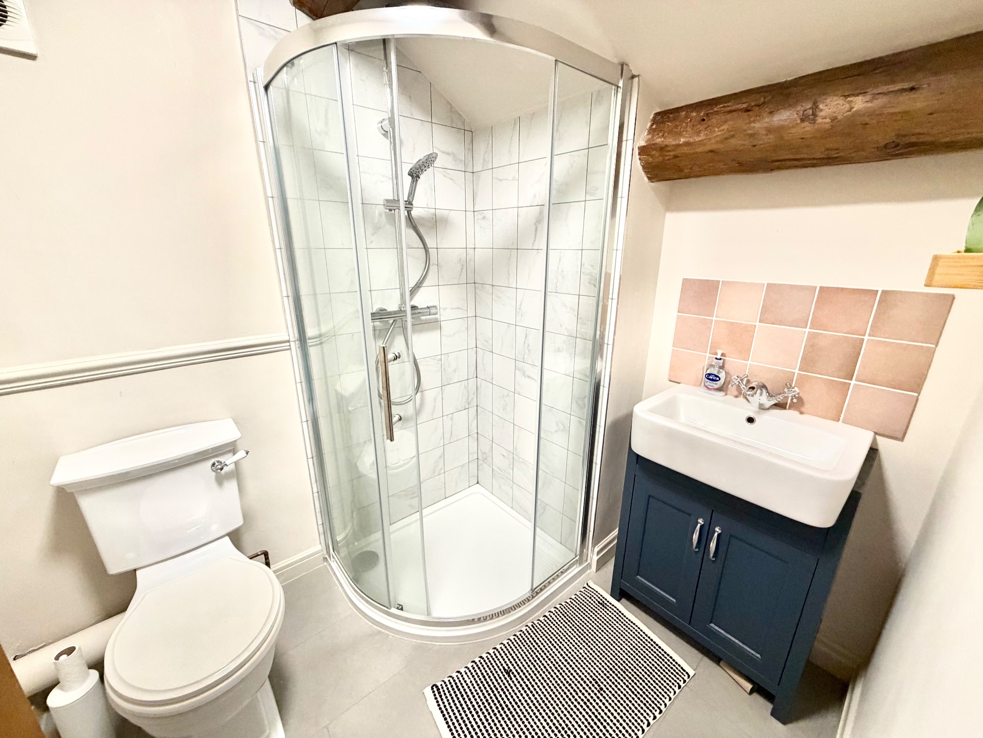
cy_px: 369
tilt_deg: -17.7
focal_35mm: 14
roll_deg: +0.1
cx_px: 492
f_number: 2.2
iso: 400
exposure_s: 1/50
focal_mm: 2.22
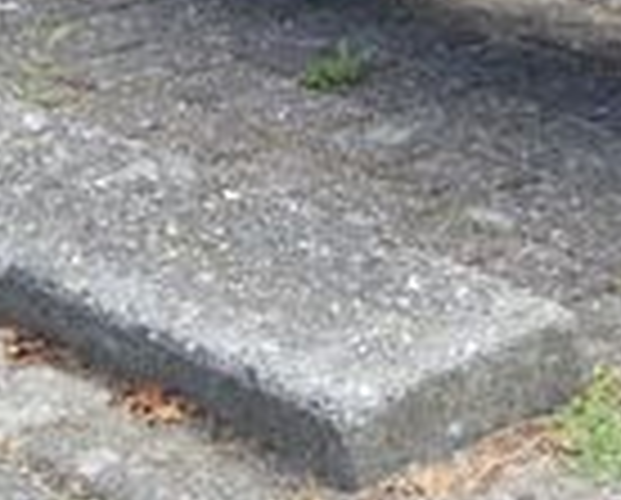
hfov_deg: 9.7
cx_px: 882
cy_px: -500
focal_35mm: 194
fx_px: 3573
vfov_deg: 7.7
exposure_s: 1/160
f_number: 3.7
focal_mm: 7.8
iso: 80
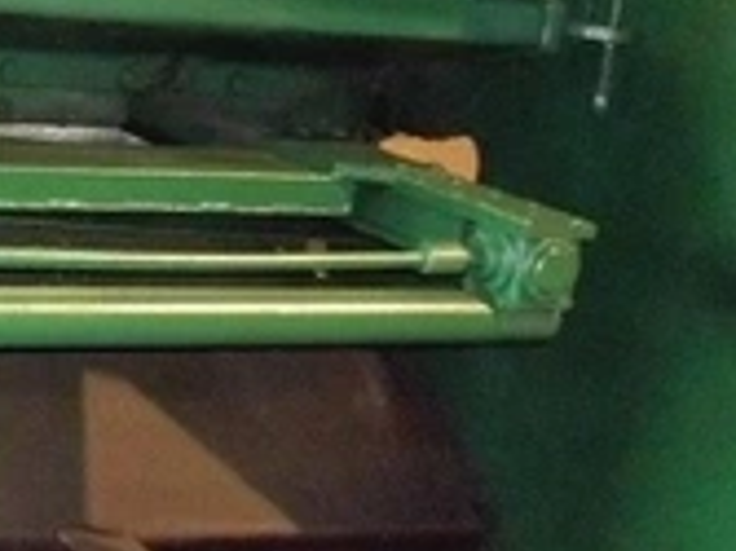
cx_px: -128
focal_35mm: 79
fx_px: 1678
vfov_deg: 18.4
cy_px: 88
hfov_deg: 22.9
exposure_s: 1/30
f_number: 3.3
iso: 400
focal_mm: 5.9
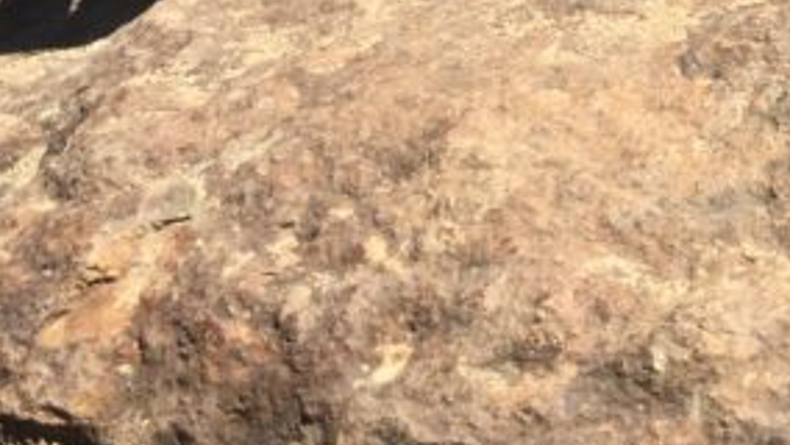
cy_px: -515
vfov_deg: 9.7
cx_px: 932
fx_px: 2389
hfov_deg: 17.9
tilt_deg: -11.0
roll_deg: -0.6
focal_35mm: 114
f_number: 2.2
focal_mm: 4.15
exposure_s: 1/916
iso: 25
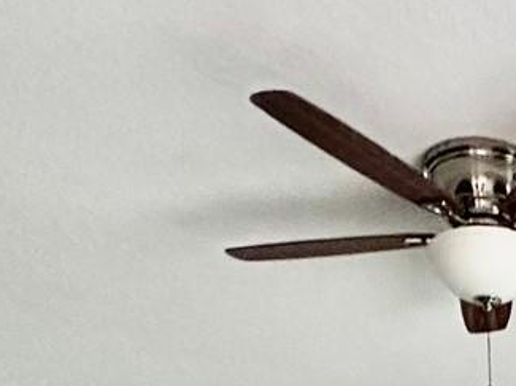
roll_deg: +0.4
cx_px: 692
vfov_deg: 16.7
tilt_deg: -3.7
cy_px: 745
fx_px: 1027
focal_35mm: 69
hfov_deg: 24.2
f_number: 2.2
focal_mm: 2.22
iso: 640
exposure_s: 1/60
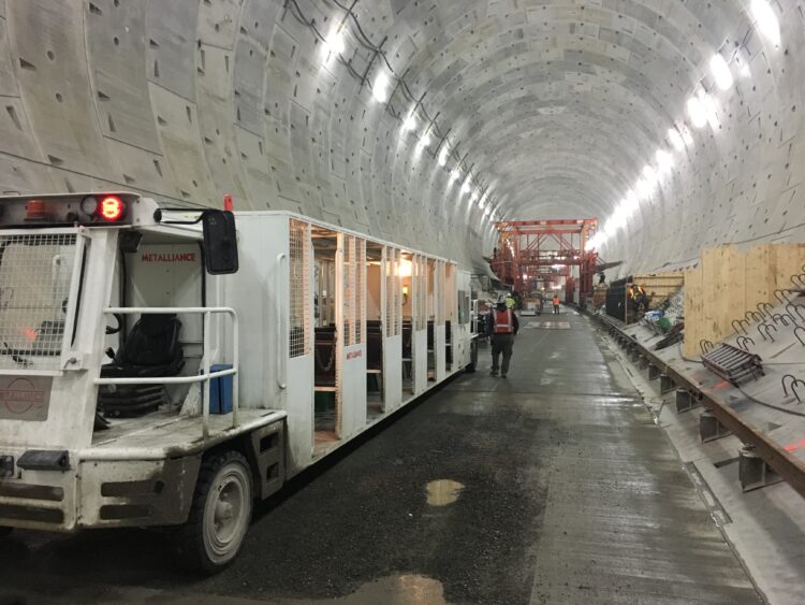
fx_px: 675
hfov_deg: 61.6
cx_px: 402
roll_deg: +2.1
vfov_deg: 48.3
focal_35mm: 29
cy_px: 302
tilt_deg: +0.2
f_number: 2.2
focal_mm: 4.15
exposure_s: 1/15
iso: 250
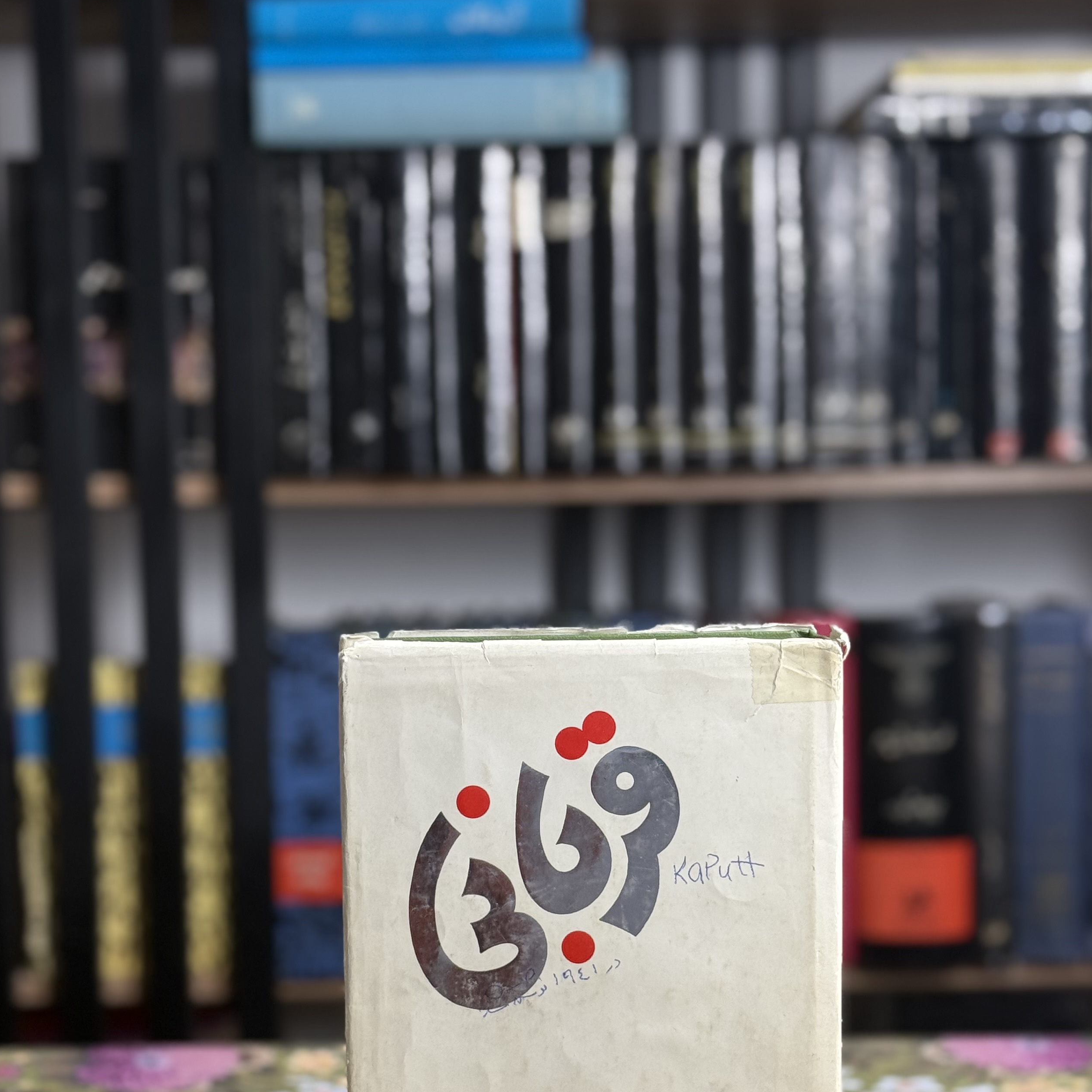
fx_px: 2427
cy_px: 641
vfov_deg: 25.3
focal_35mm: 68
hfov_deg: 25.4
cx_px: 540
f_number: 1.78
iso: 100
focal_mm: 6.76
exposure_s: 1/100
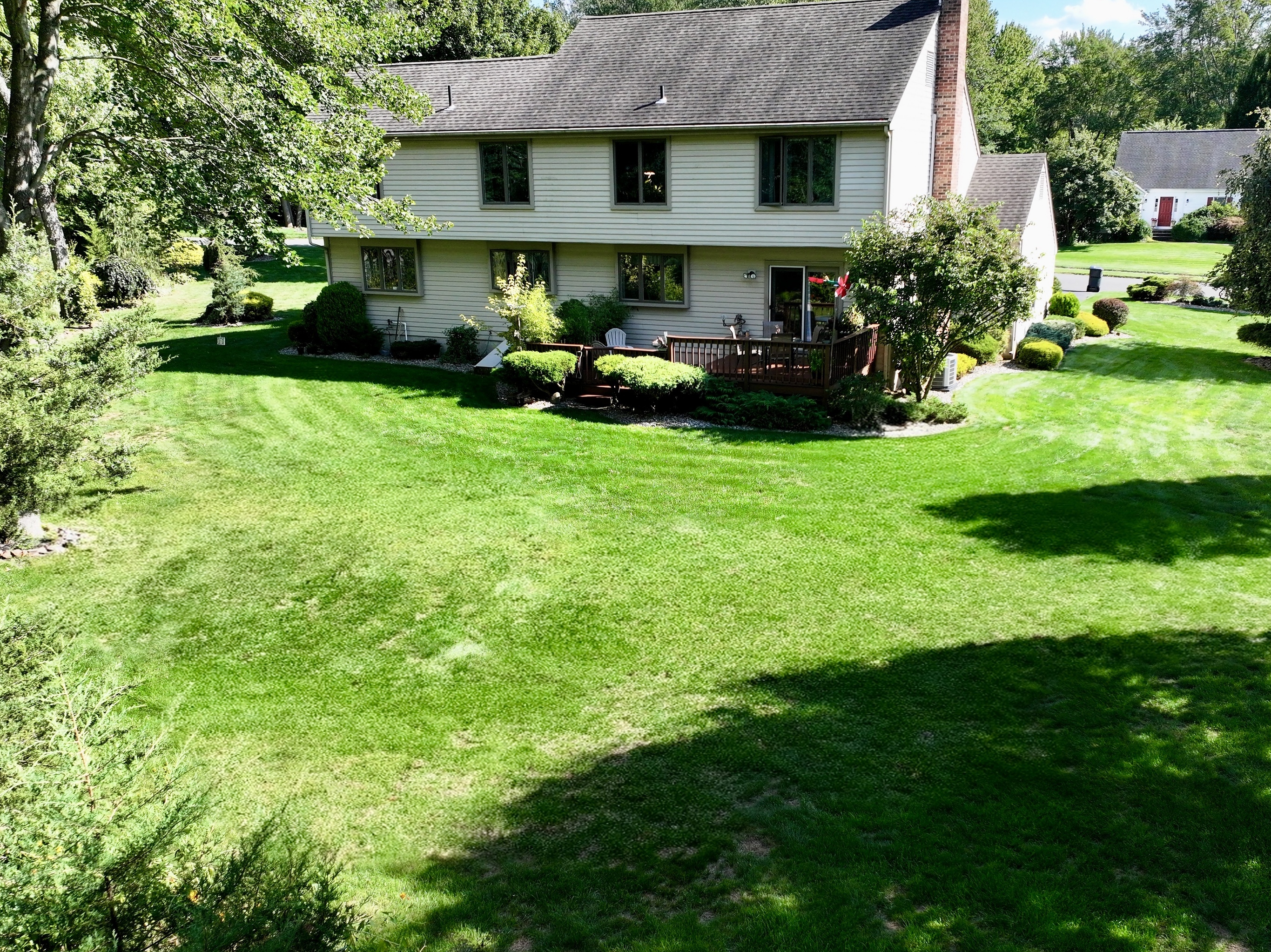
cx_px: 699
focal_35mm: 27
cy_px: 525
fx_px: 991
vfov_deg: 51.2
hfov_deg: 65.2
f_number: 2.8
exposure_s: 1/1250
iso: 200
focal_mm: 12.29
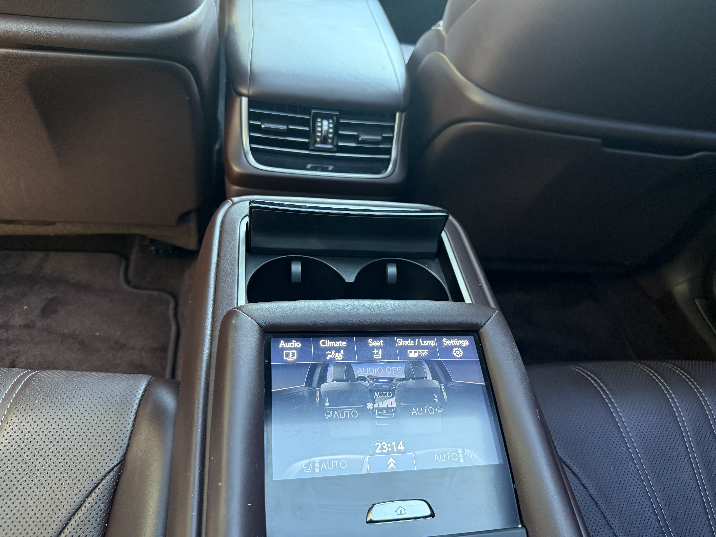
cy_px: 268
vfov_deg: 56.8
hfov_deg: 71.6
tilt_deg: -42.8
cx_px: 358
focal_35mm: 24
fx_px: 496
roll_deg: -17.5
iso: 500
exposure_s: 1/60
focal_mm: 6.76
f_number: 1.78
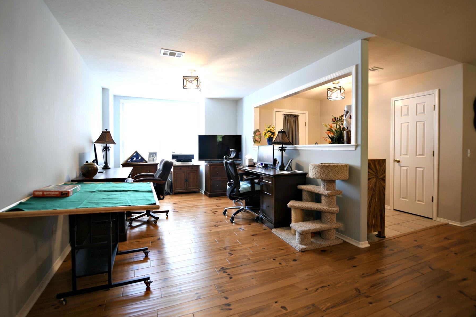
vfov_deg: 73.7
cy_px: 151
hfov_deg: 96.7
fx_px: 212
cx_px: 233
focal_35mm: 16
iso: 125
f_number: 2.8
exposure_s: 1/15
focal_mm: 14
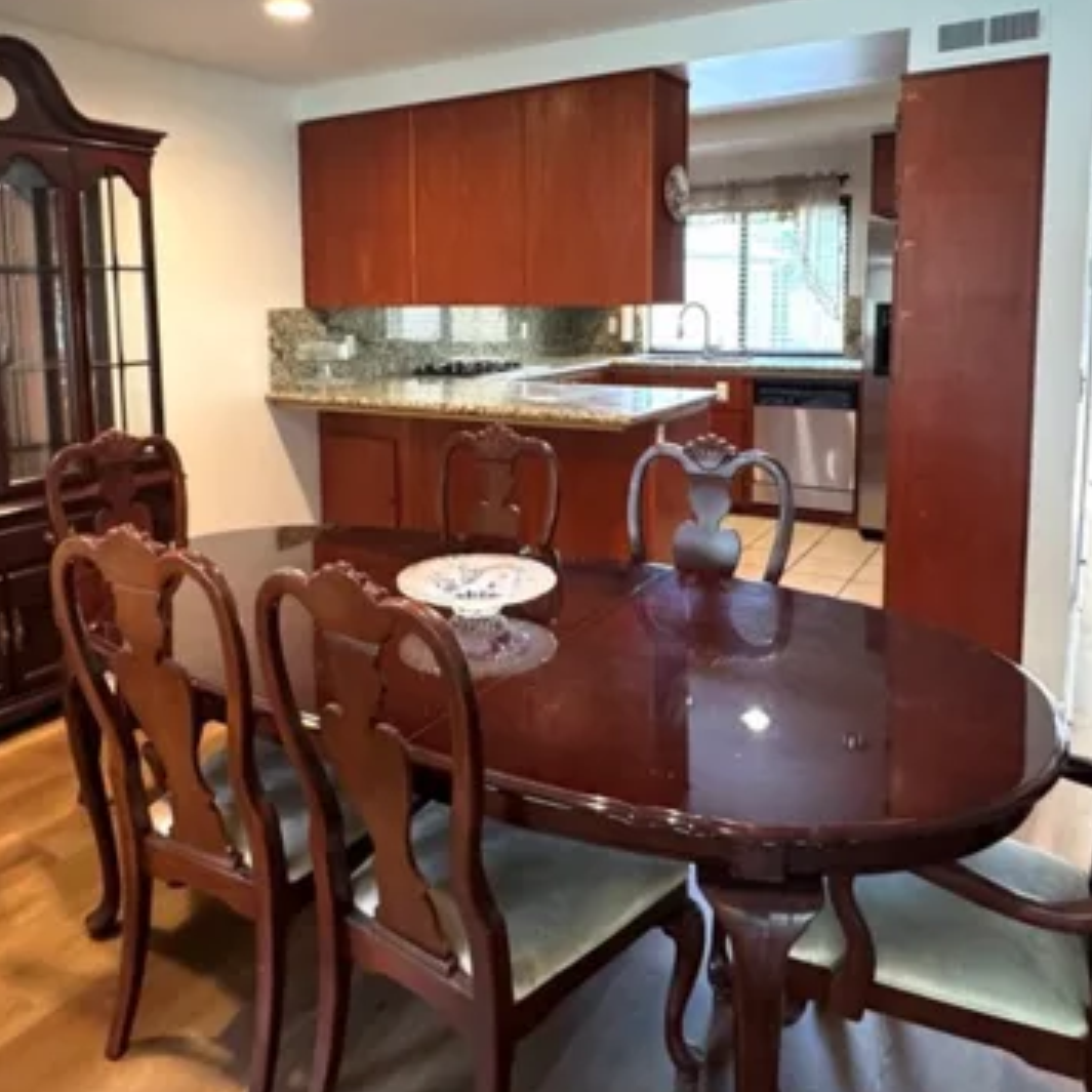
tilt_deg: -6.1
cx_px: 503
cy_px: 397
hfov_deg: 60.9
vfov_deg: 60.0
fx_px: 928
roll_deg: -0.5
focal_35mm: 26
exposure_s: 1/60
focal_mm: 2.22
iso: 320
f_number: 2.2
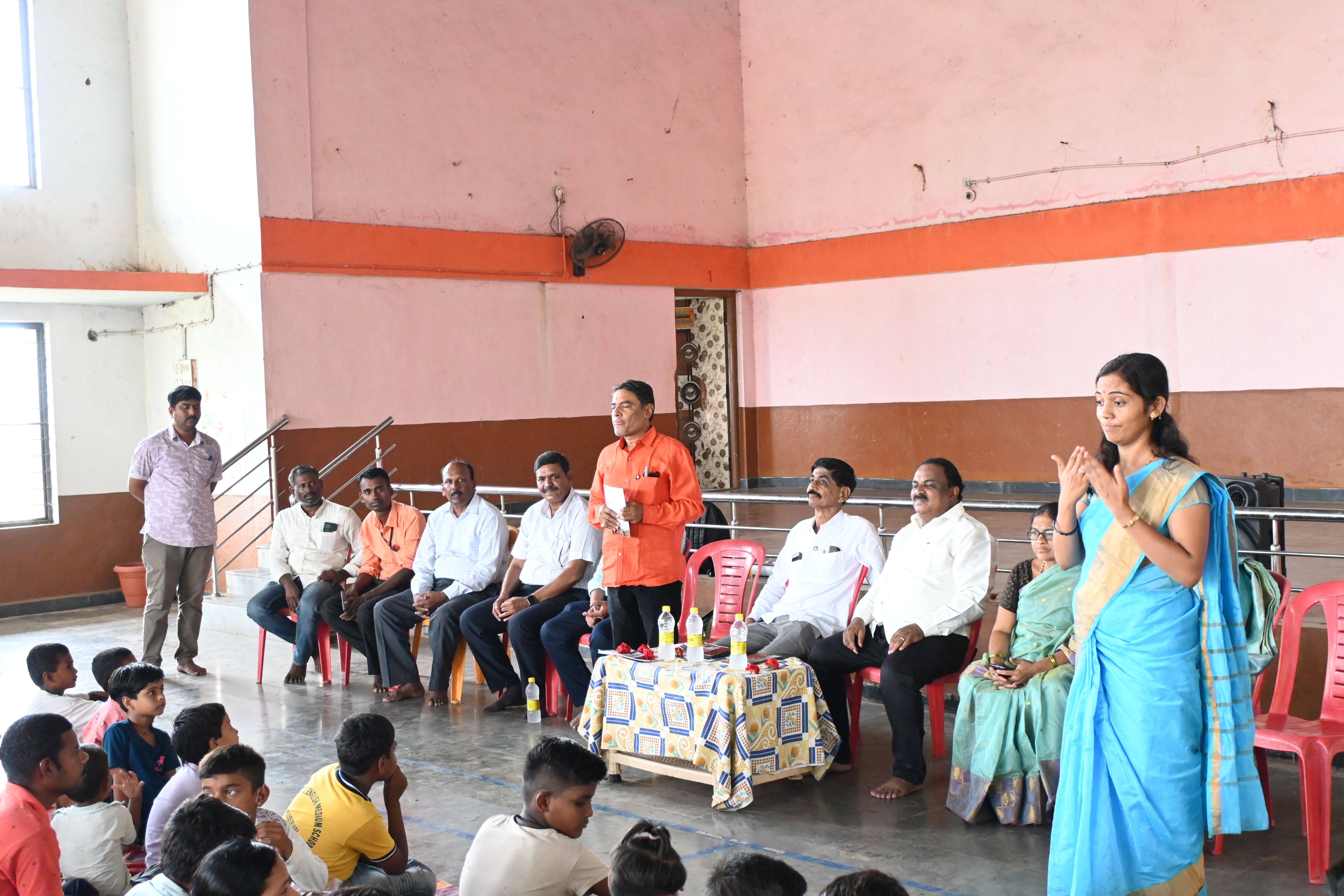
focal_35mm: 41
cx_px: 672
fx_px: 1540
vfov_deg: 32.4
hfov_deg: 47.2
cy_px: 448
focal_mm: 27.5
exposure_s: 1/125
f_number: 4.5
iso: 3200
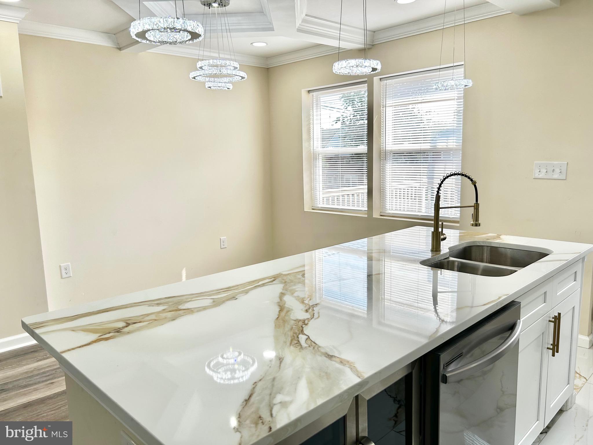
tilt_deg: -9.4
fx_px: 445
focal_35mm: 26
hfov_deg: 67.3
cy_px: 222
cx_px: 296
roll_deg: +1.4
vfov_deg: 53.1
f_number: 1.5
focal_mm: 5.7
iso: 50
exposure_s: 1/322
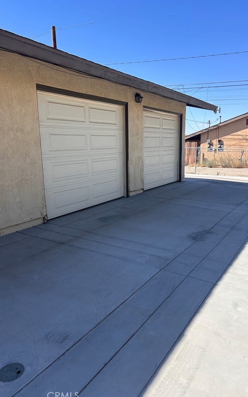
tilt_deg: -9.4
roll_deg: +1.0
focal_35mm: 28
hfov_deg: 44.5
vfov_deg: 66.5
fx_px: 303
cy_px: 200
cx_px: 127
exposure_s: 1/2915
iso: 50
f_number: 1.5
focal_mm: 5.7
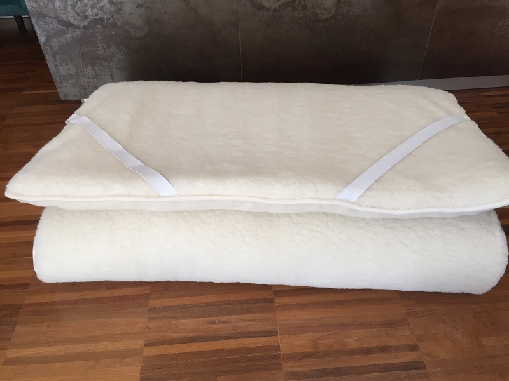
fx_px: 426
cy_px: 190
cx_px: 254
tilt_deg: -43.3
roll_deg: -1.4
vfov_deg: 48.2
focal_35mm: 29
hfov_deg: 61.7
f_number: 2.2
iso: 40
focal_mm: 4.15
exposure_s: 1/40
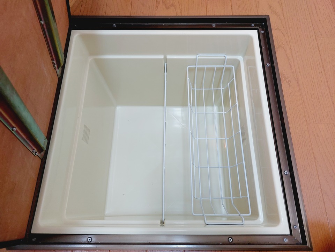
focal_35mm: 24
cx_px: 168
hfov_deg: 71.6
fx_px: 232
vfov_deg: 56.8
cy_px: 126
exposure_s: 1/60
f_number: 1.8
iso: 250
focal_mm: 5.23
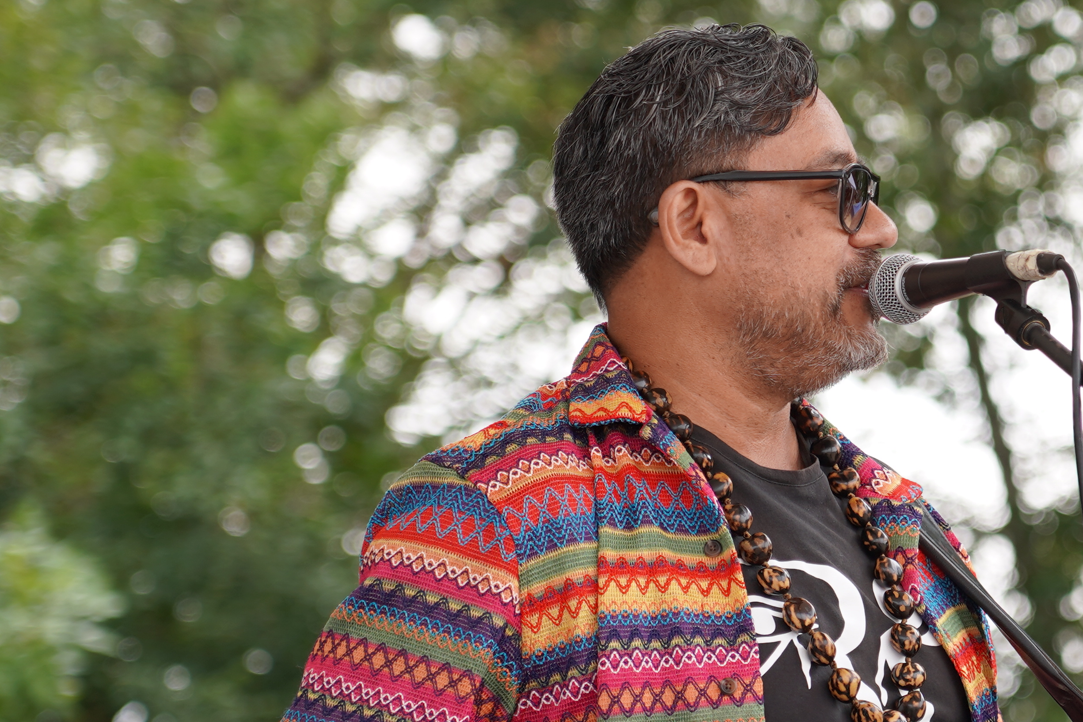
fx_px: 7731
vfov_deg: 5.3
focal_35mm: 257
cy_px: 391
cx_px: 1025
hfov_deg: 8.0
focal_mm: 105
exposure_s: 1/160
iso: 100
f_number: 4
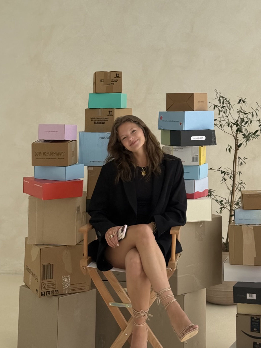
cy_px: 181
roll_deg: -1.2
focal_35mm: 65
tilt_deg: -2.5
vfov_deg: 29.8
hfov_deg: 22.5
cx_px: 175
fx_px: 654
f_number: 1.78
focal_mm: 6.76
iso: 100
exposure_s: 1/601
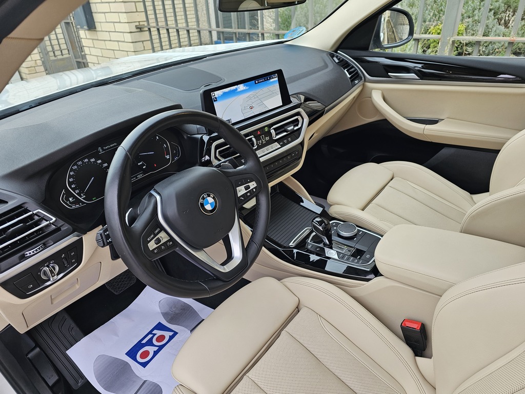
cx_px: 262
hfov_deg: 73.9
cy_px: 197
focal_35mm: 23
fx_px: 349
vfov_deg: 58.9
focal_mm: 6.3
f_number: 1.7
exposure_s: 1/180
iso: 64
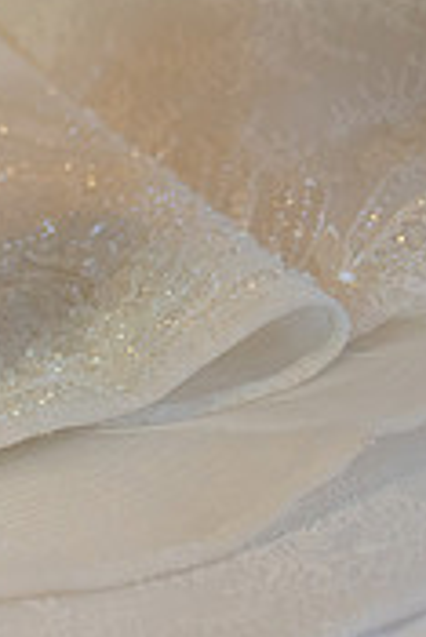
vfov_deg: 14.7
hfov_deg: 9.0
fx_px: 2462
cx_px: -568
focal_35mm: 139
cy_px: 217
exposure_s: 1/200
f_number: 2.8
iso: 800
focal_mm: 42
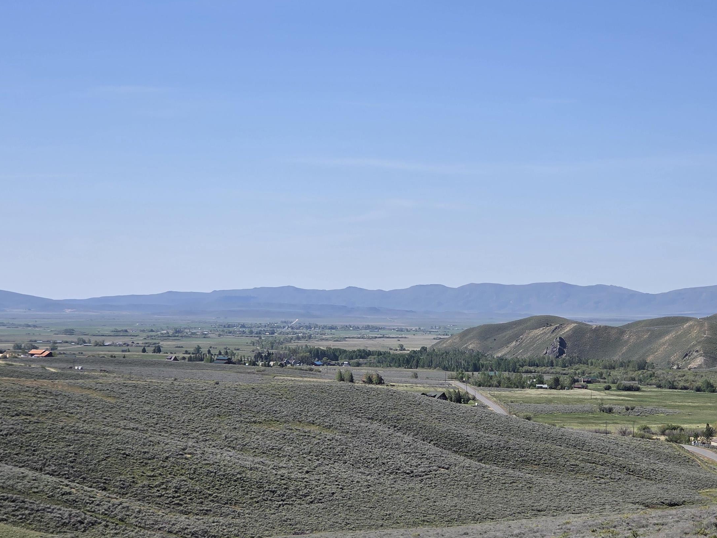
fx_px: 2030
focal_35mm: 98
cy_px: 278
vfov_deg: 15.1
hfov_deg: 20.0
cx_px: 434
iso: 25
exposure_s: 1/1677
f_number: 2.4
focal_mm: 7
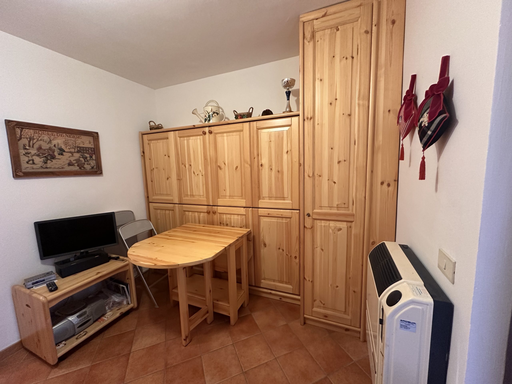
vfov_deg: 85.7
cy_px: 192
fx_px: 207
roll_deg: +2.6
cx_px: 256
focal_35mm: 14
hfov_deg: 102.1
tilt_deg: -6.9
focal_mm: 2.22
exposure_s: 1/50
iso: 400
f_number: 2.2
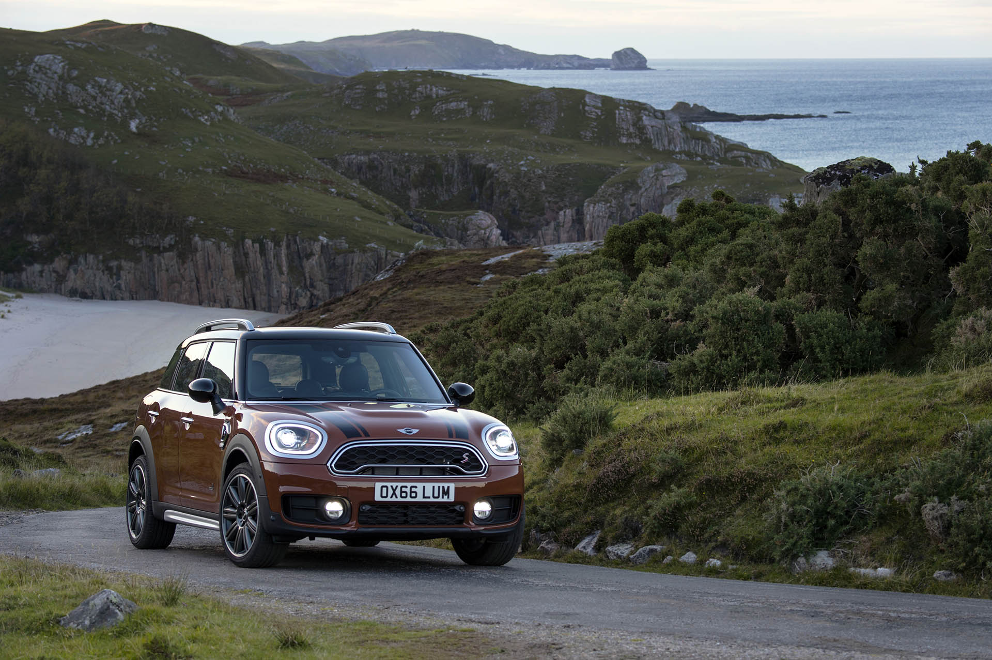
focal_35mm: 110
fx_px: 3029
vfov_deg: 12.4
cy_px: 330
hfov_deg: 18.6
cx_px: 496
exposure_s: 1/60
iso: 250
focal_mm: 110
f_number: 6.3
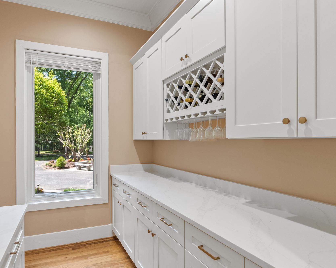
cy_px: 138
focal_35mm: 22
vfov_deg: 63.1
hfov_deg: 74.7
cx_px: 145
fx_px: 219
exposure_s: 1/25
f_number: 5.6
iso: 800
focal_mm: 19
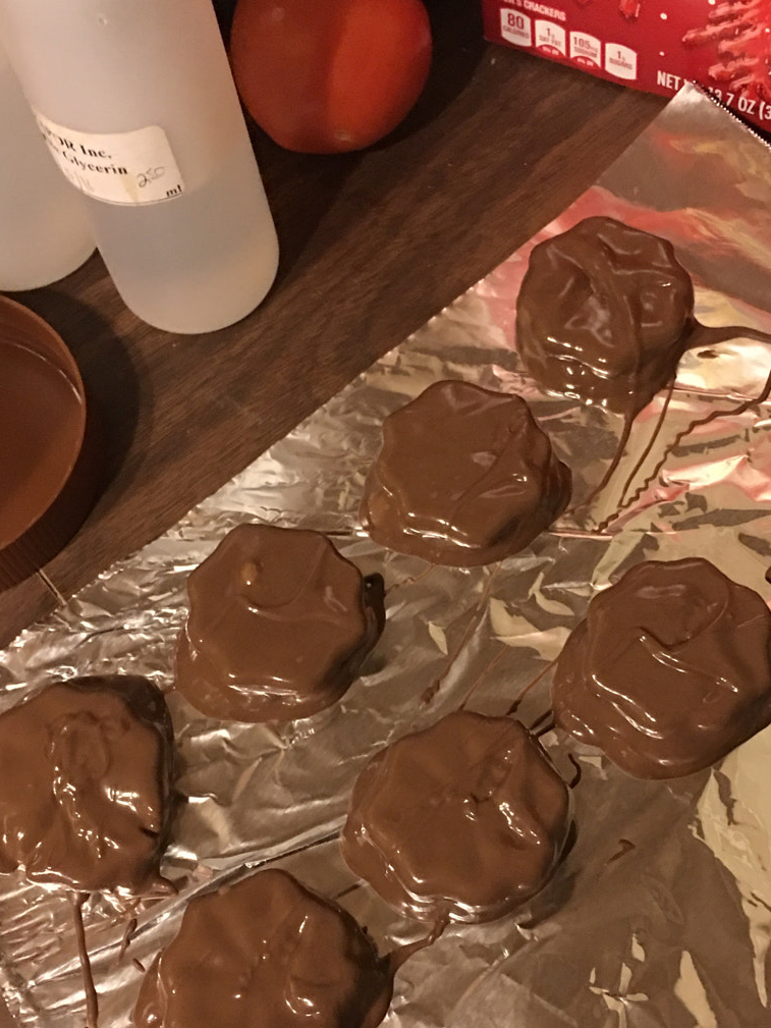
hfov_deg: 31.5
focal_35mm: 46
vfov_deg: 40.8
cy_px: 677
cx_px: 437
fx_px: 1366
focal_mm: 4.15
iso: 80
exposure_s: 1/4
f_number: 2.2
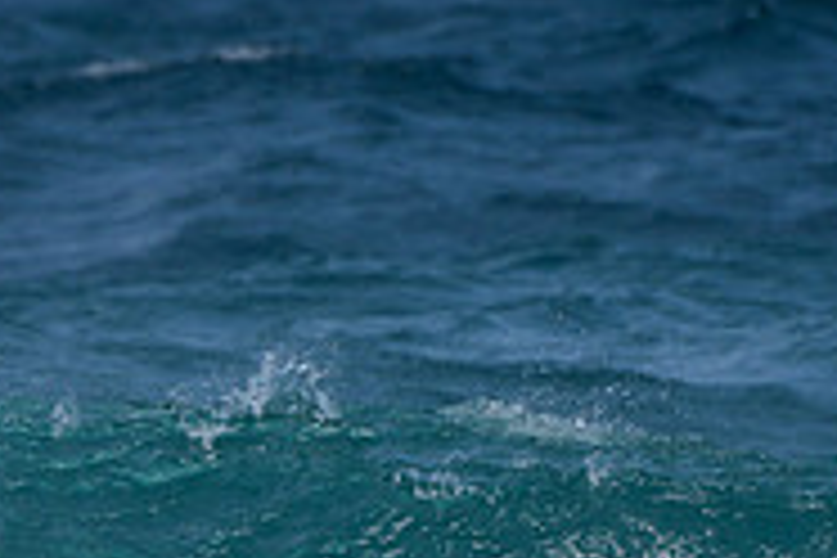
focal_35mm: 1908
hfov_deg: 1.1
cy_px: 544
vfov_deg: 0.7
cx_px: 50
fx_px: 44358
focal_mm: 500
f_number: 5.6
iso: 90
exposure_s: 1/2000
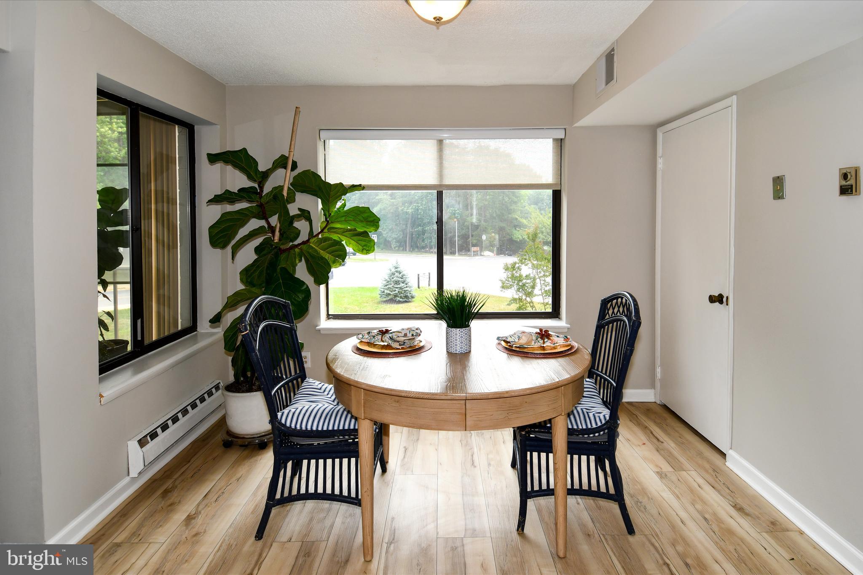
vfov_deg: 67.4
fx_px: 431
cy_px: 288
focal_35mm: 18
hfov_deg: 90.0
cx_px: 432
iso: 180
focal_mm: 12
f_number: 5.6
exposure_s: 1/125
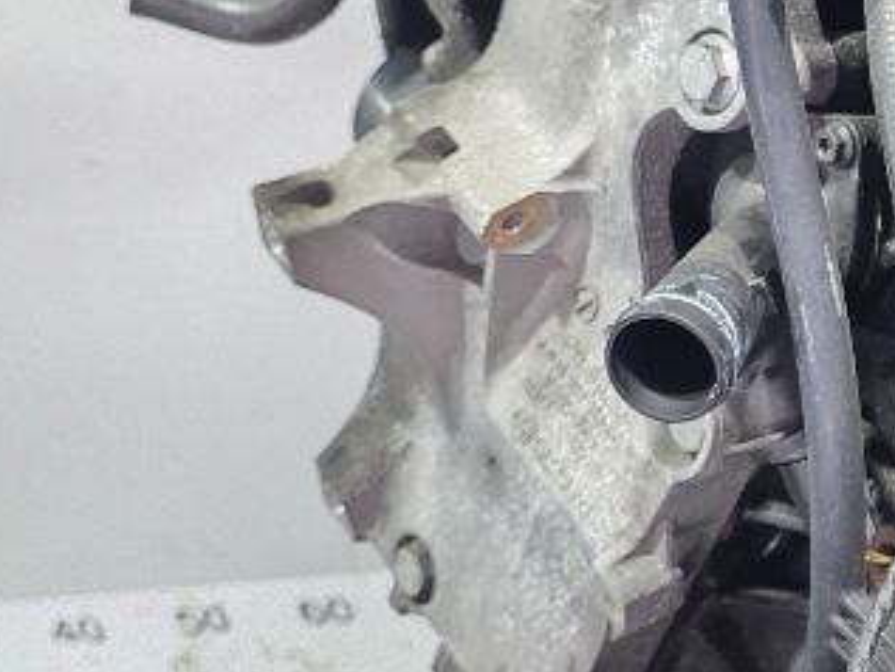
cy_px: 138
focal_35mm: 87
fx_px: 2250
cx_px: 1177
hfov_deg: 20.5
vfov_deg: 16.9
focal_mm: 6.3
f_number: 1.7
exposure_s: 1/100
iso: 500
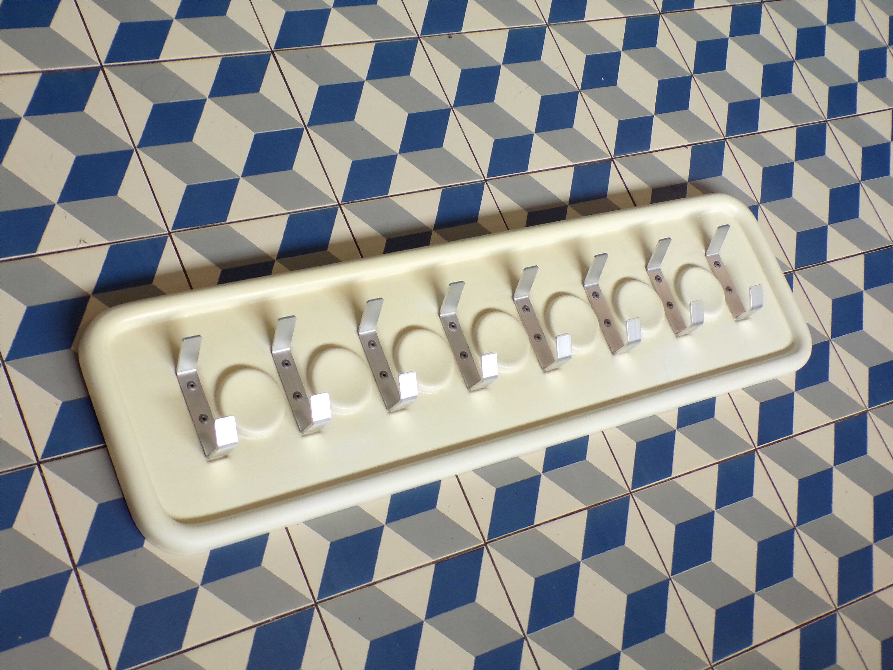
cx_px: 446
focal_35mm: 49
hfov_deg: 38.9
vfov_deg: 29.7
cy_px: 335
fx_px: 1264
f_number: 3.5
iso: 200
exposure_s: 1/30
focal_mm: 8.7
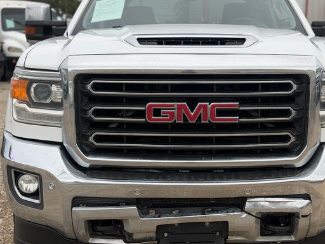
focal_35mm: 60
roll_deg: -2.1
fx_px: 563
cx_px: 194
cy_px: 116
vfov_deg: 24.4
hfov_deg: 32.1
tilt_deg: -7.6
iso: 64
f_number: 1.78
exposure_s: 1/733
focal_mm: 6.76
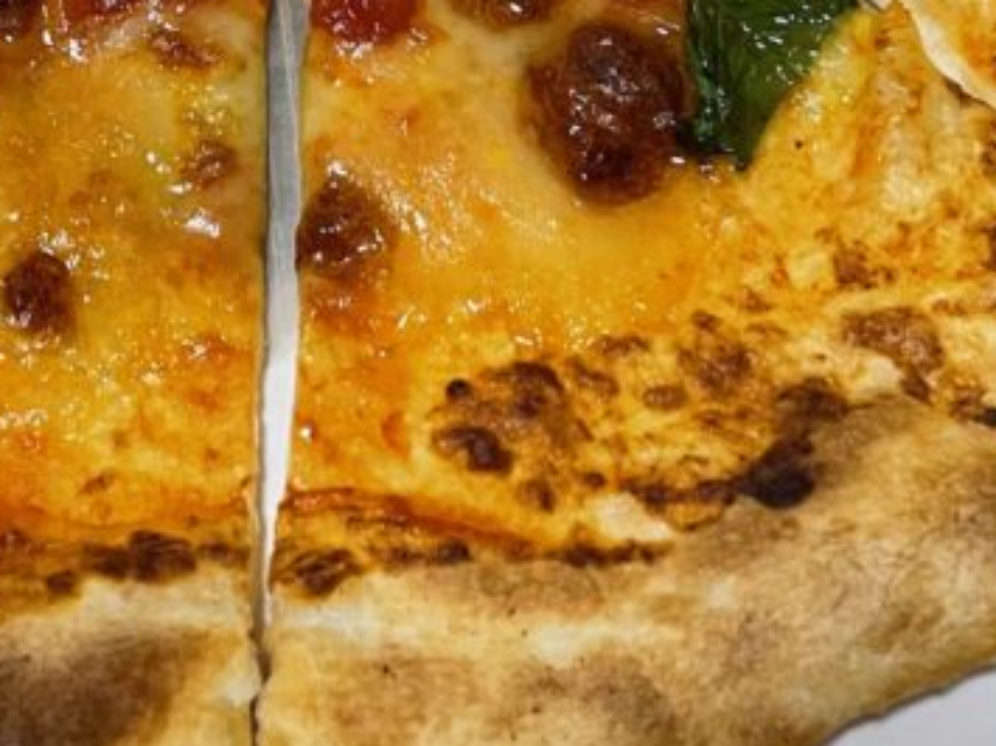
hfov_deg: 25.6
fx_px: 2157
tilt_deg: -56.5
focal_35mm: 75
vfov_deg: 18.3
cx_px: 227
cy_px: -224
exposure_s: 1/50
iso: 200
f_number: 1.6
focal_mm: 4.2
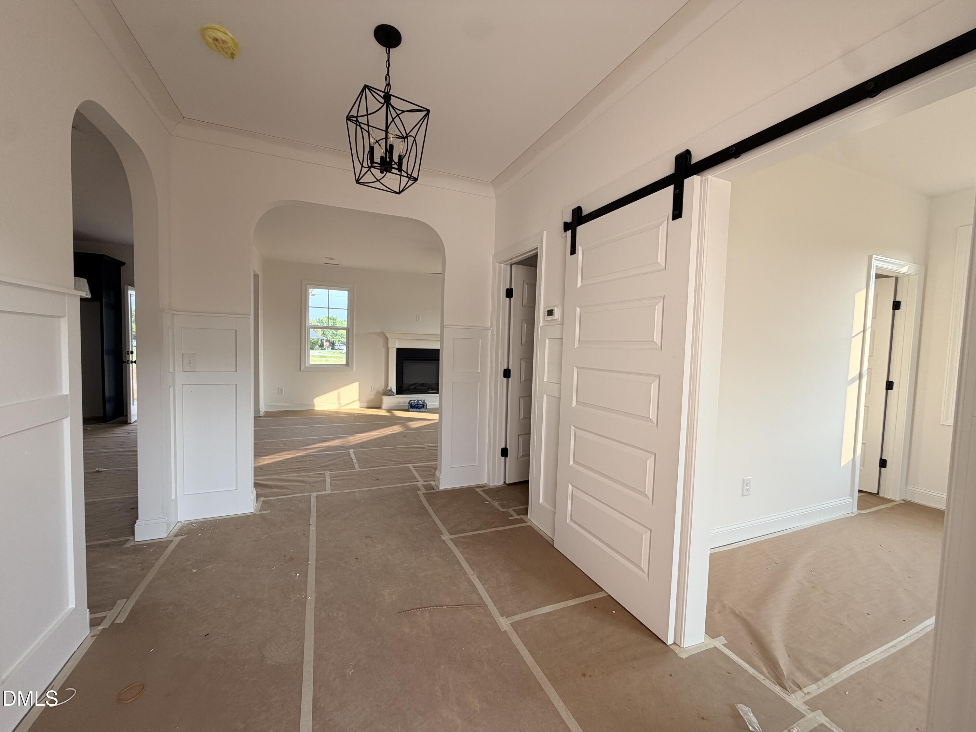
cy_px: 366
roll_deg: -1.0
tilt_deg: -3.0
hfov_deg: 102.1
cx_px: 488
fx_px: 395
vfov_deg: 85.7
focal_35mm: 14
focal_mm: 2.22
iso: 50
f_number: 2.2
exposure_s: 1/121
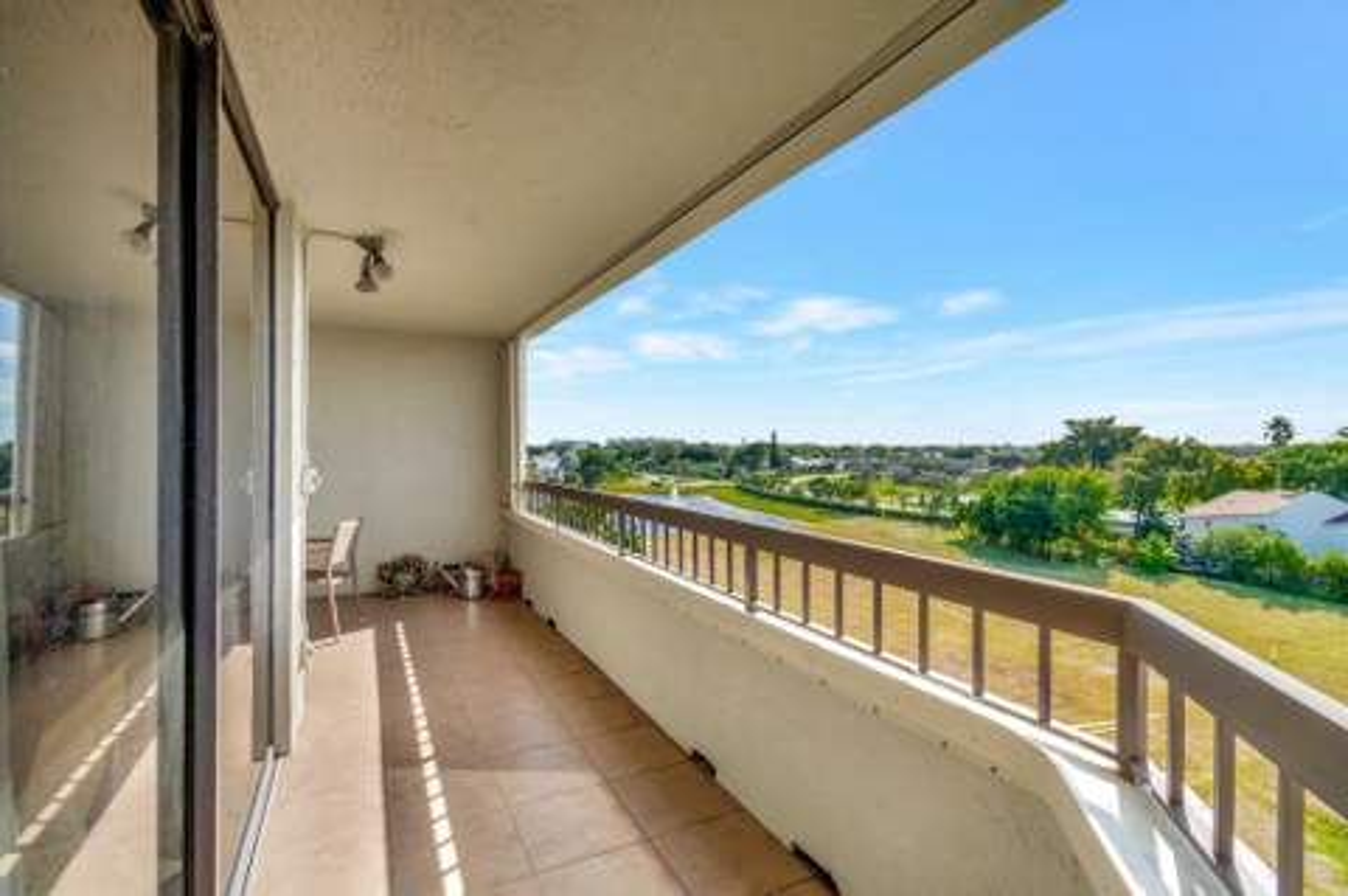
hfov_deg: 100.4
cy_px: 448
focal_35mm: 15
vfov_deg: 77.2
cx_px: 674
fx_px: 561
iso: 1000
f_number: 8
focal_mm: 10
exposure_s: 1/640
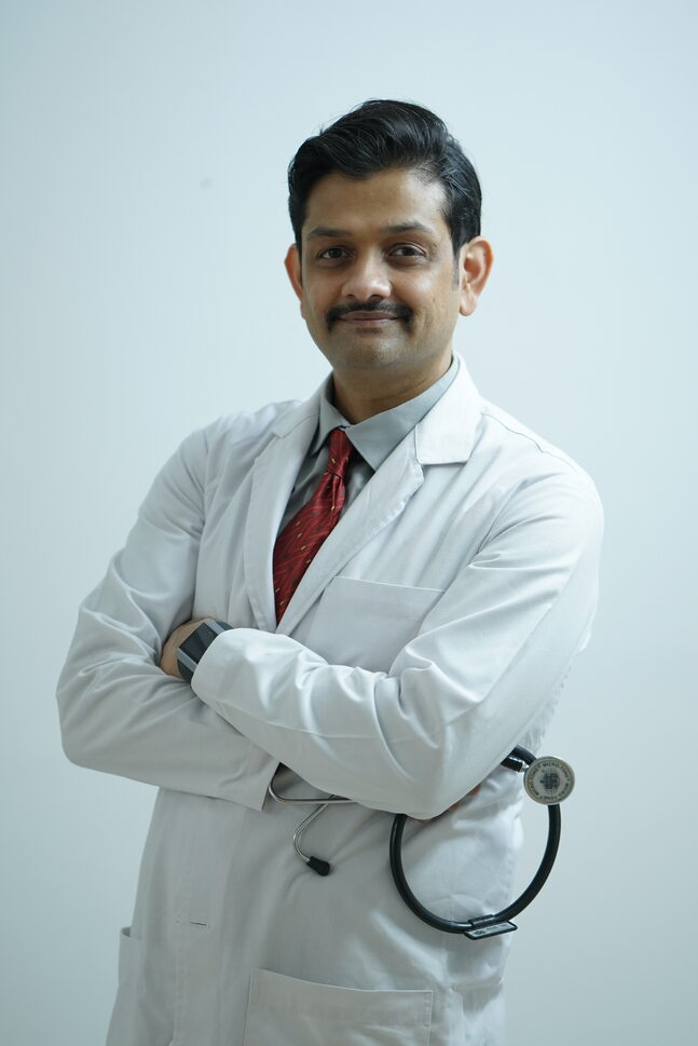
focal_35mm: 127
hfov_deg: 10.8
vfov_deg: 16.1
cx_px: 349
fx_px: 3689
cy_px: 523
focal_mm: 85
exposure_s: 1/250
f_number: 1.8
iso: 640
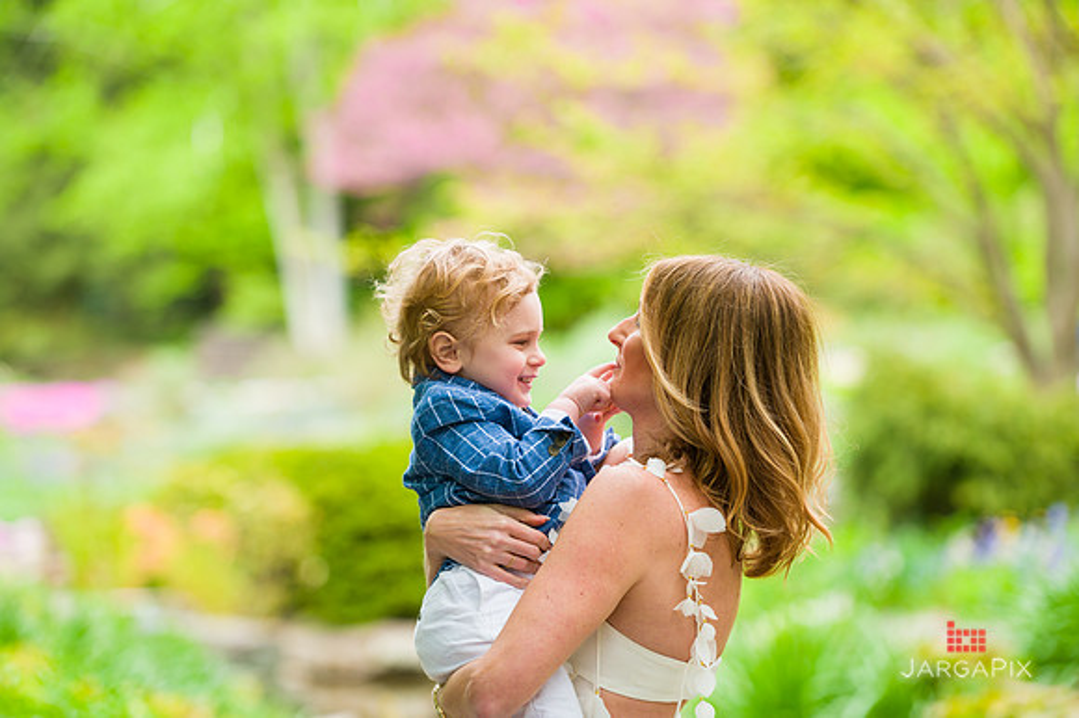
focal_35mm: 140
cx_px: 540
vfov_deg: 9.8
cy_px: 359
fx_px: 4194
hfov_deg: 14.7
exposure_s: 1/320
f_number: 3.2
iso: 200
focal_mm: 140
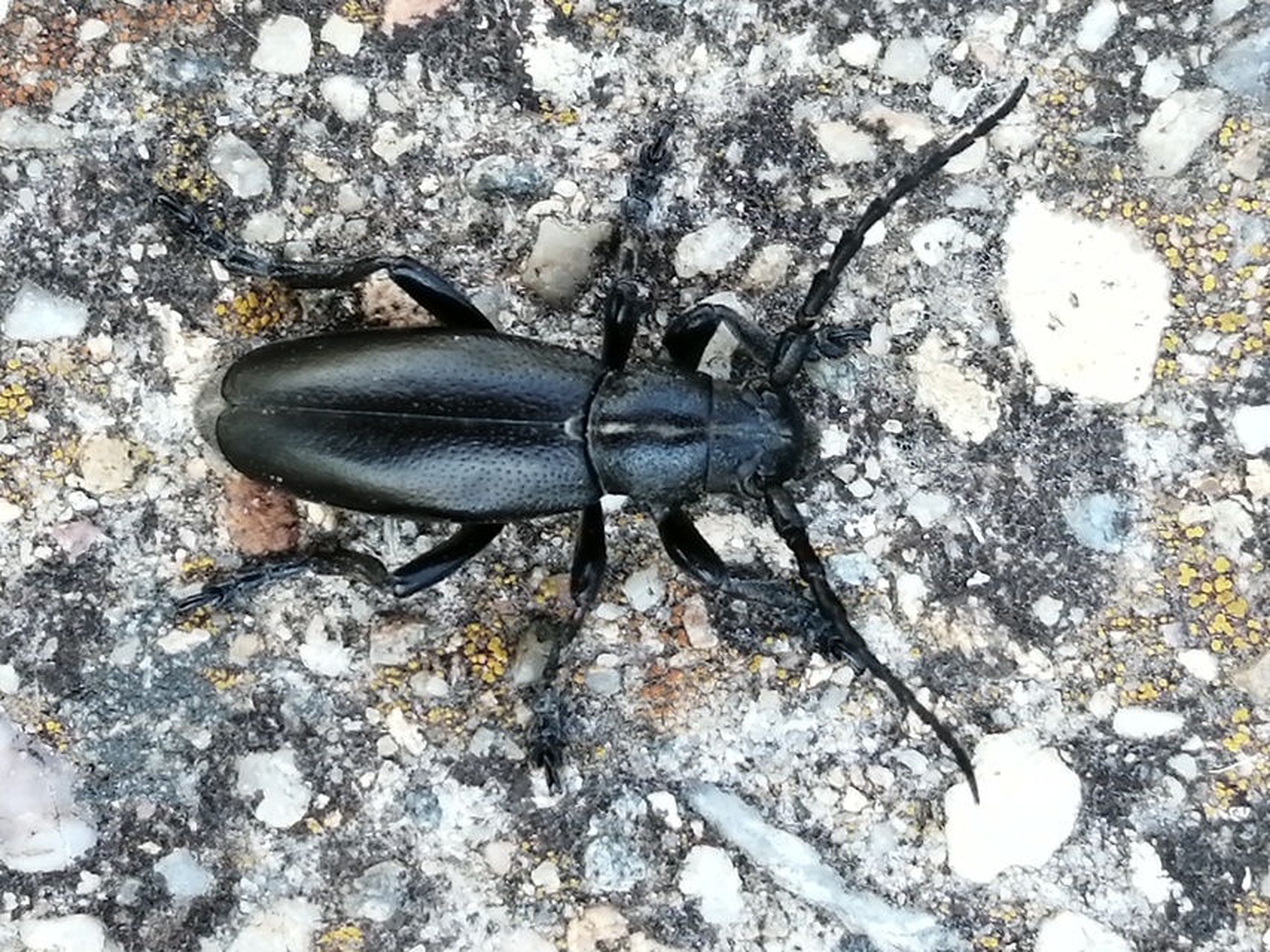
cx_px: 635
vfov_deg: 14.2
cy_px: 476
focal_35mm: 104
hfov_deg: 18.9
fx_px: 3816
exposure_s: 1/162
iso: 50
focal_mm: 3.46
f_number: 1.8
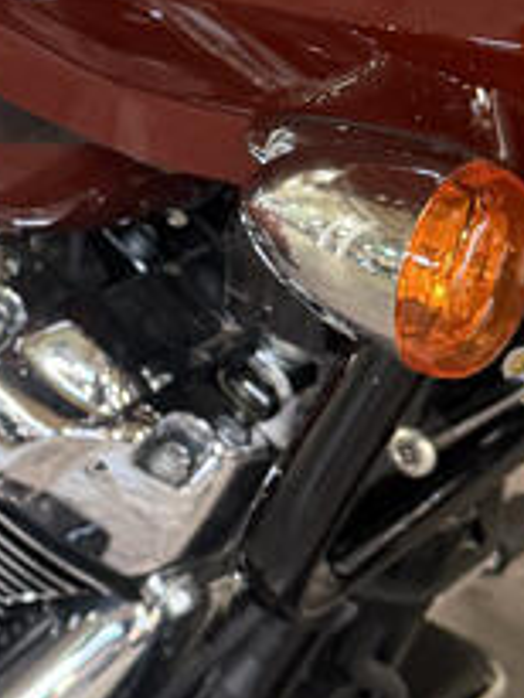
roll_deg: -2.5
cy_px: -102
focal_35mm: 120
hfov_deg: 12.0
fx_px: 2419
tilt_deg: -13.4
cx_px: -133
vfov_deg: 15.9
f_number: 1.78
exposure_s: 1/60
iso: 250
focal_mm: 6.76
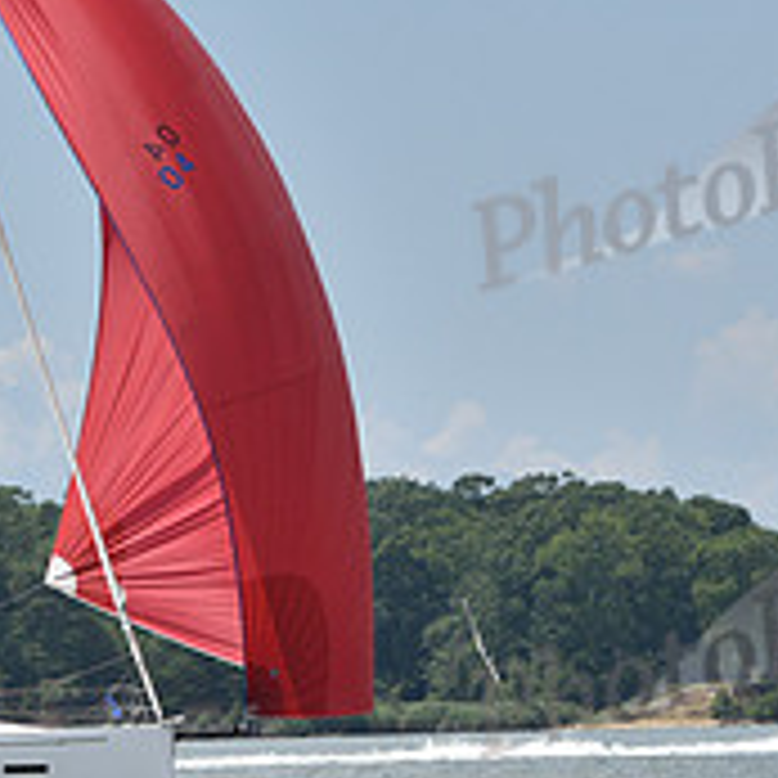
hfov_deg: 4.6
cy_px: 470
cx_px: 243
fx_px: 9764
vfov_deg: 4.6
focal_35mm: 384
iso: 320
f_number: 3.5
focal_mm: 135
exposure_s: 1/8000
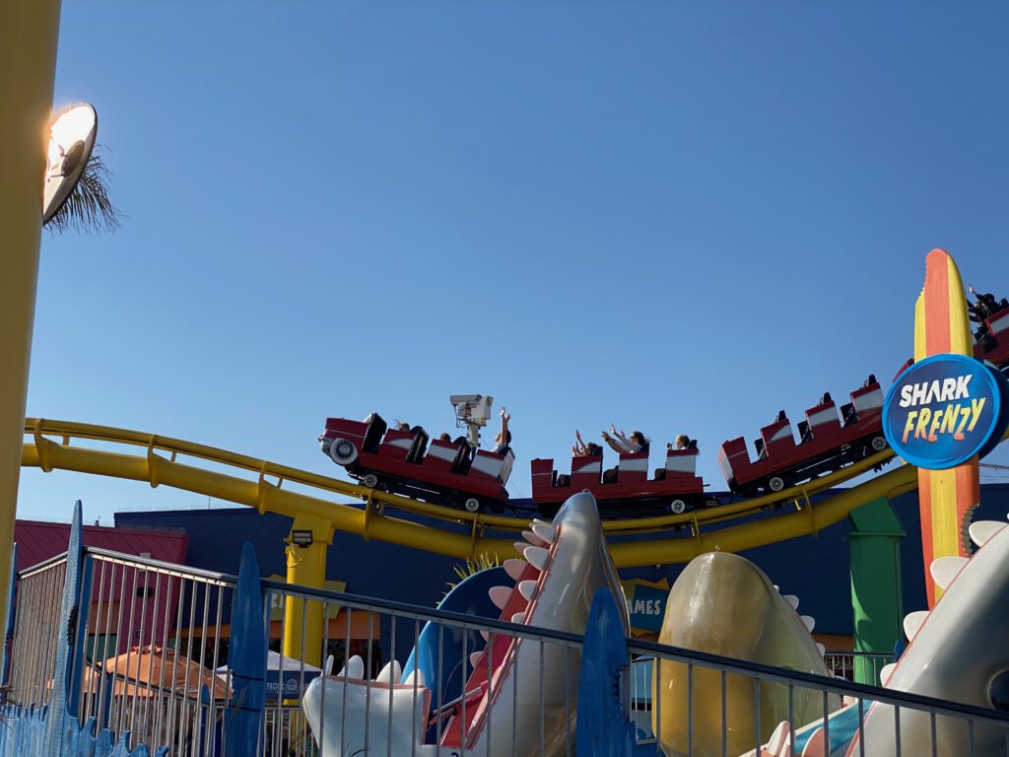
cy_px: 378
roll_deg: -2.0
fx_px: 1516
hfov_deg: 36.8
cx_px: 504
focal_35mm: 52
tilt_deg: +13.6
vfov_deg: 28.0
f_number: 2
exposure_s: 1/1916
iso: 20
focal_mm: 6
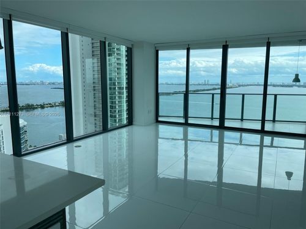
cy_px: 114
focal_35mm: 26
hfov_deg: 67.3
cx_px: 153
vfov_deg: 53.1
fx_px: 230
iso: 32
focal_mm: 4.2
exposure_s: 1/2681
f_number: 1.6
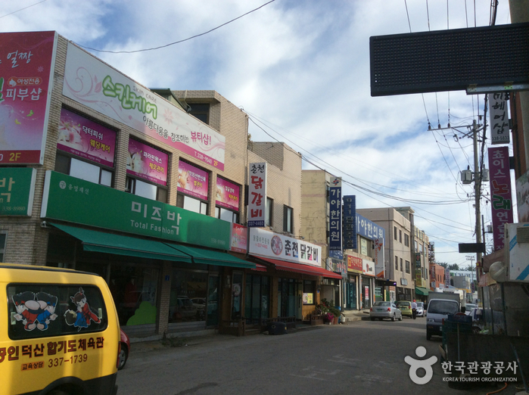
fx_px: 504
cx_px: 264
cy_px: 198
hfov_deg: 55.4
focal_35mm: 33
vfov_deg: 42.8
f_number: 2.4
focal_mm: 3.3
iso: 32
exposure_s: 1/1466
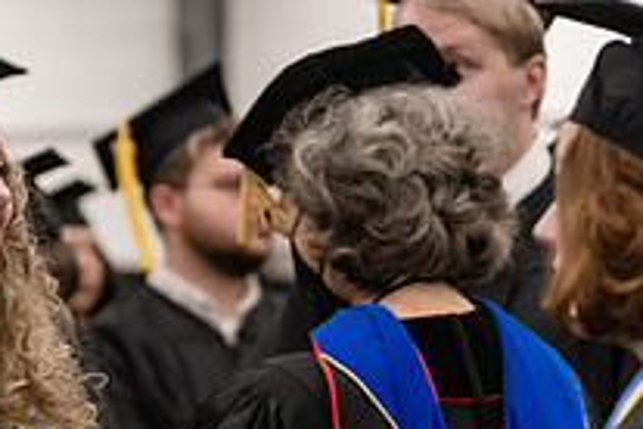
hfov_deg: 9.4
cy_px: 303
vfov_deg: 6.3
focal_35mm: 219
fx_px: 3911
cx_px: 165
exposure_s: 1/200
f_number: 3.2
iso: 2000
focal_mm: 78
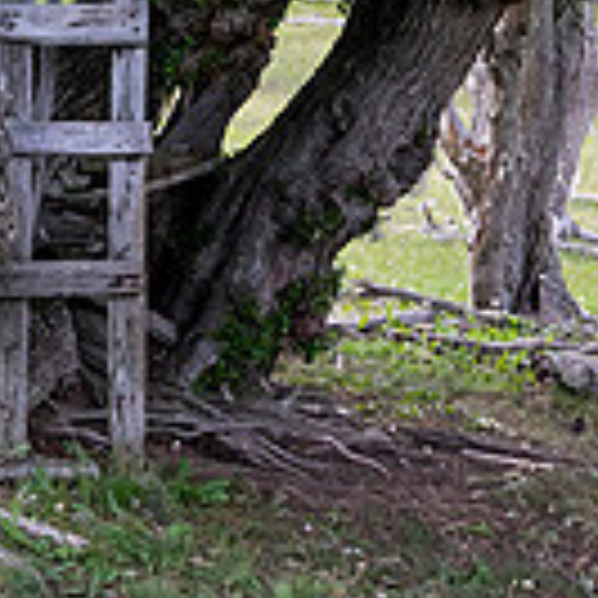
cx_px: -27
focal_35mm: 118
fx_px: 2306
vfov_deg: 13.6
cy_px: -391
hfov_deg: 14.5
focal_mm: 15.17
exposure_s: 1/50
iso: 640
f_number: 8
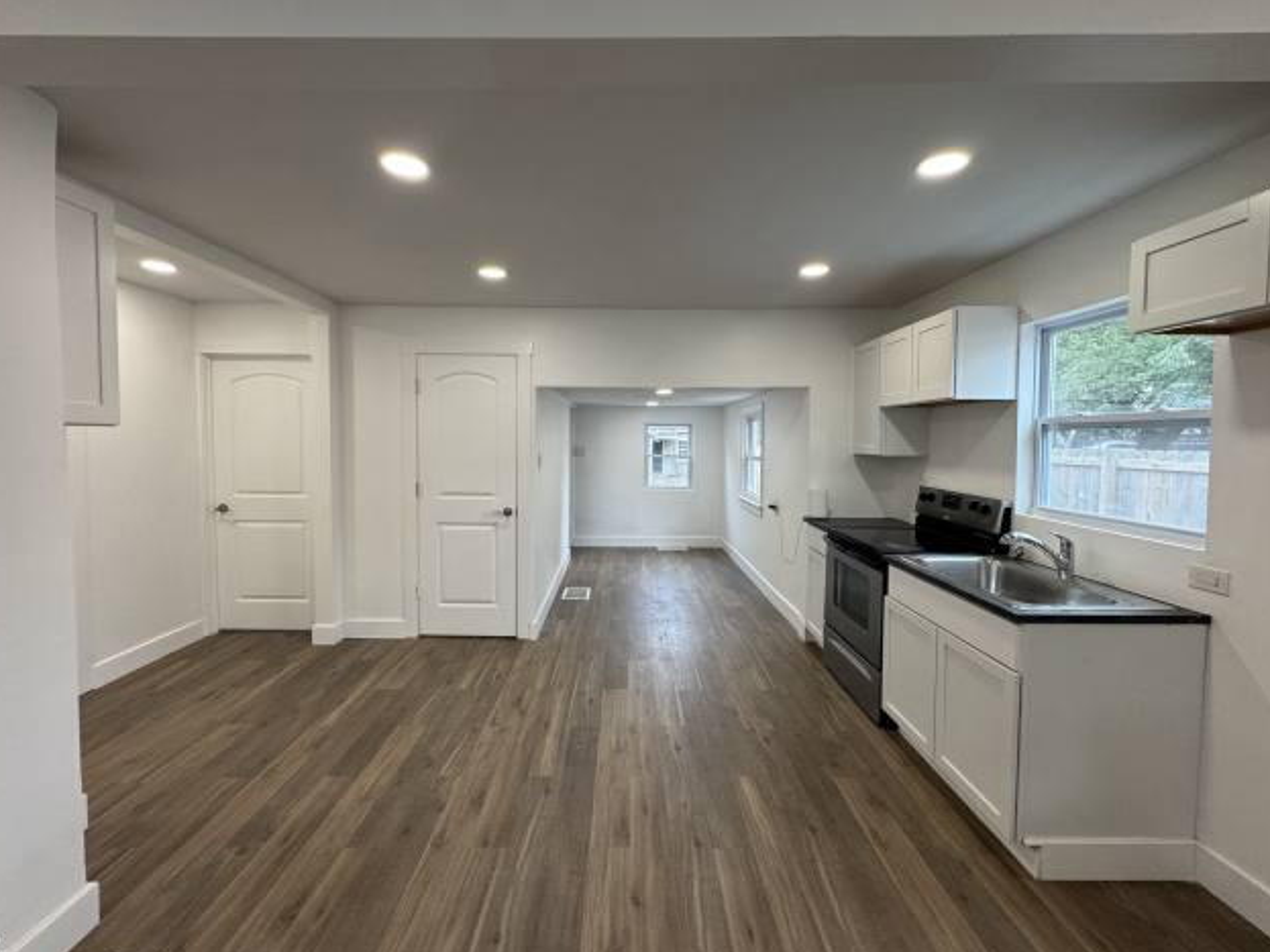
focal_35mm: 15
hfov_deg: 98.2
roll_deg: -0.4
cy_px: 461
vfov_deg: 81.7
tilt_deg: -2.7
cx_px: 621
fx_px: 550
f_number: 2.2
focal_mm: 2.22
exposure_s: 1/120
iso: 125
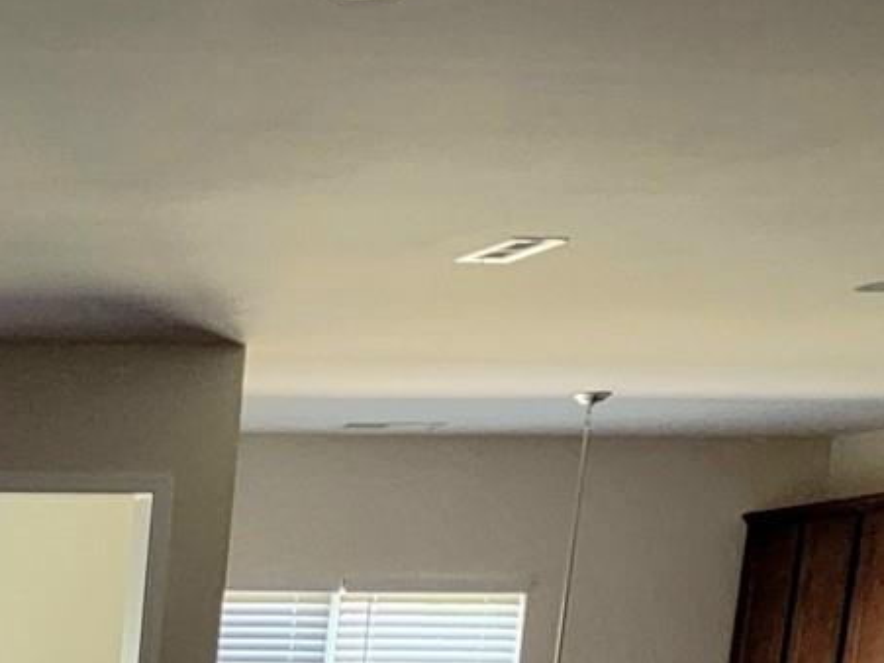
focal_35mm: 109
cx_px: -614
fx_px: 2783
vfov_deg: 11.7
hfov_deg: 15.9
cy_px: 1450
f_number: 1.8
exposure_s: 1/120
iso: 250
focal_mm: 6.7
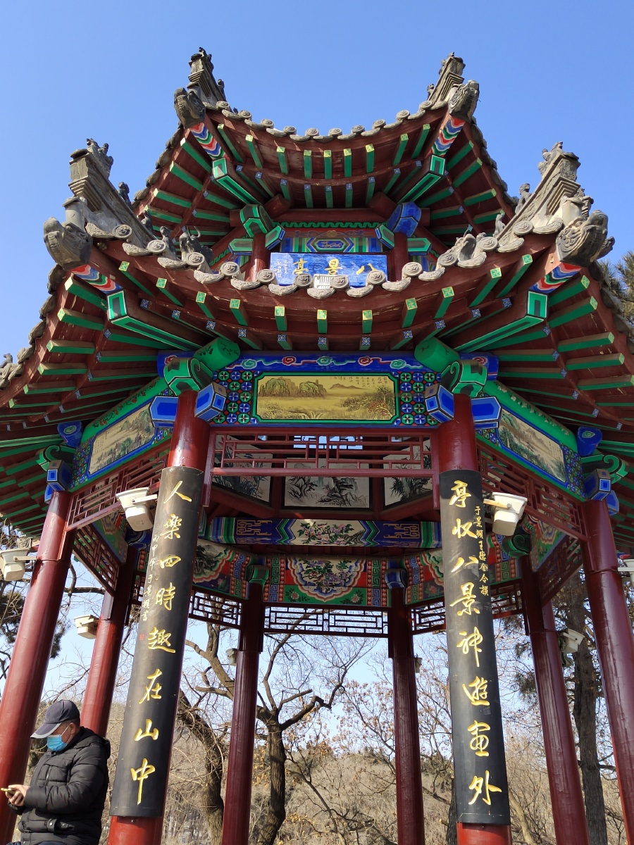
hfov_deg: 48.2
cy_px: 422
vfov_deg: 61.7
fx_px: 708
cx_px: 317
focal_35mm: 29
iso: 375
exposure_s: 1/1364
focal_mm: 5.52
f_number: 1.9
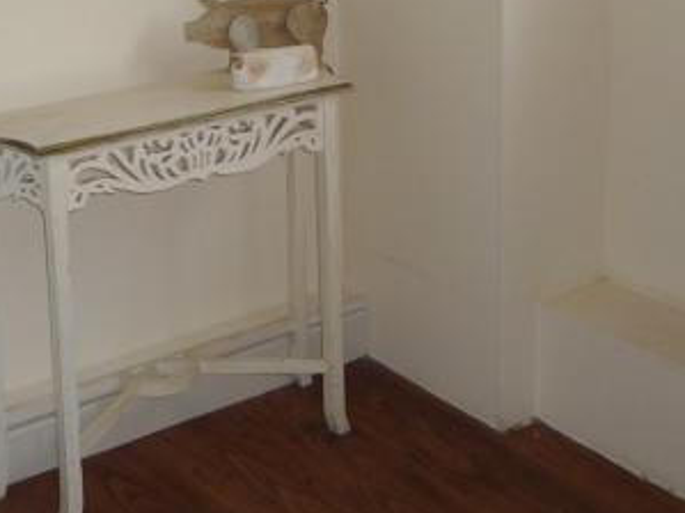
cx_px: 211
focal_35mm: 67
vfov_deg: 21.2
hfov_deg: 28.7
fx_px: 1325
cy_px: 0
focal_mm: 4.4
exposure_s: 1/30
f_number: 2.8
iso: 100
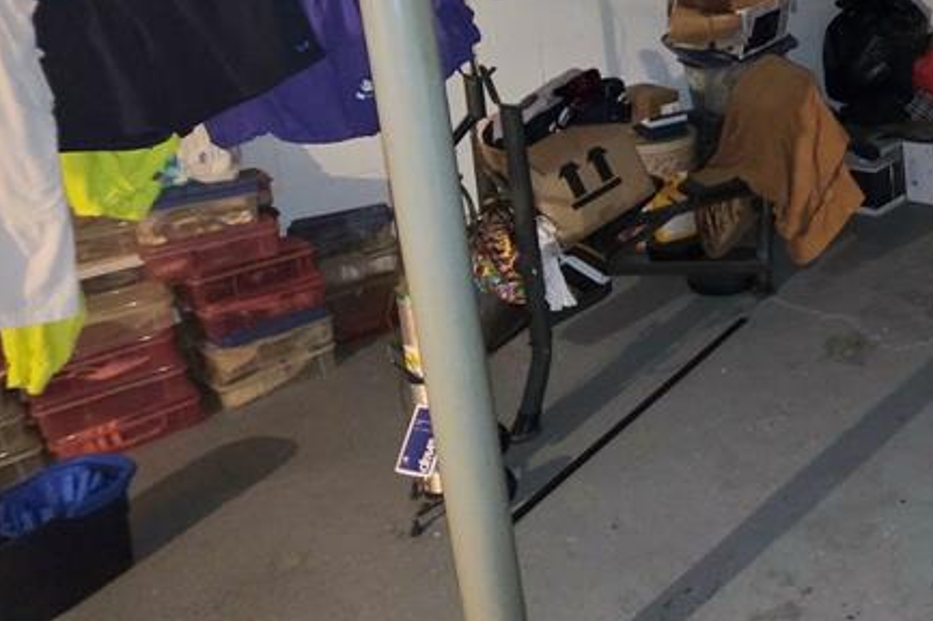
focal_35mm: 32
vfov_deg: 38.8
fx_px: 829
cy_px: 86
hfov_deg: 47.9
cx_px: 946
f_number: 1.9
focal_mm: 2.2
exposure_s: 1/8.01
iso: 2500
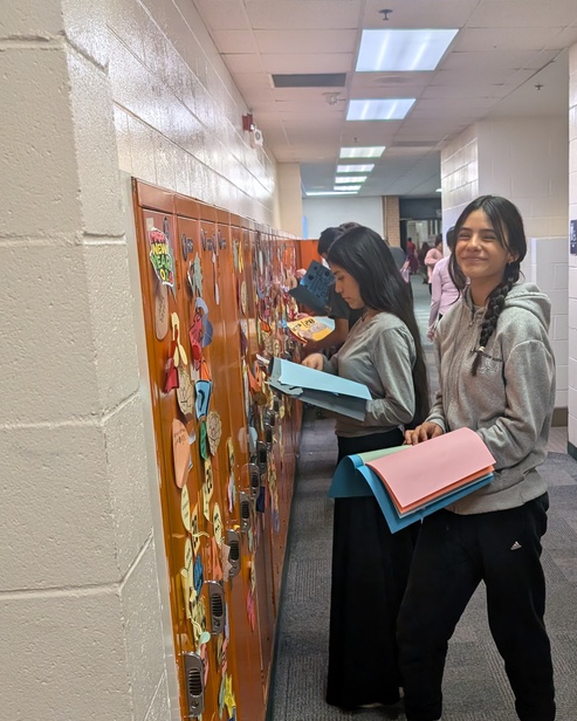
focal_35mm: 39
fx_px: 832
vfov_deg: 46.7
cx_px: 439
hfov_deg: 37.2
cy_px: 403
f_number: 1.68
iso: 39
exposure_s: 1/264
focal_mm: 6.9
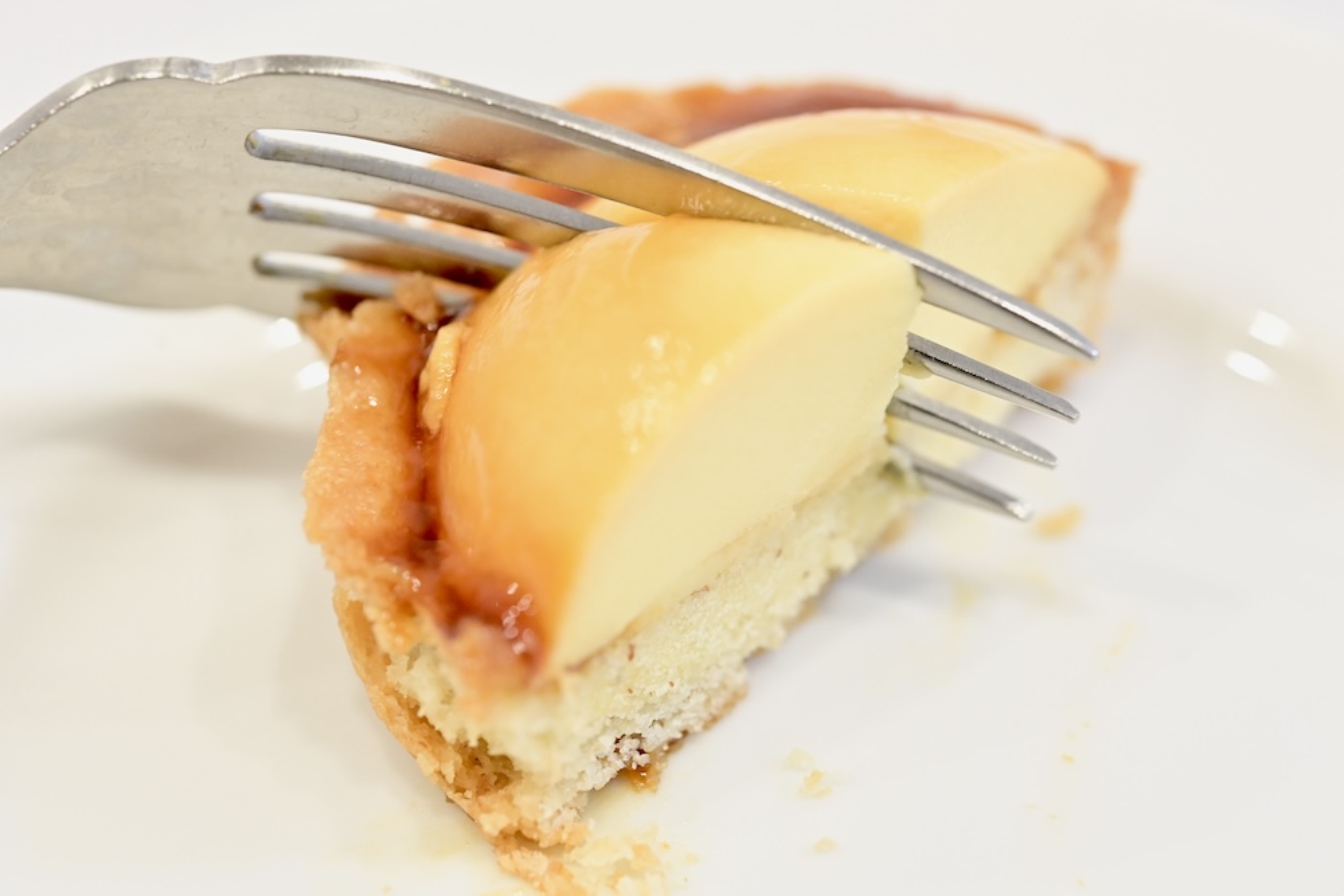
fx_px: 2240
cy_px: 448
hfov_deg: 33.4
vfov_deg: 22.6
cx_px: 672
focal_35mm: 60
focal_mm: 60
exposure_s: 1/160
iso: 6400
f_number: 5
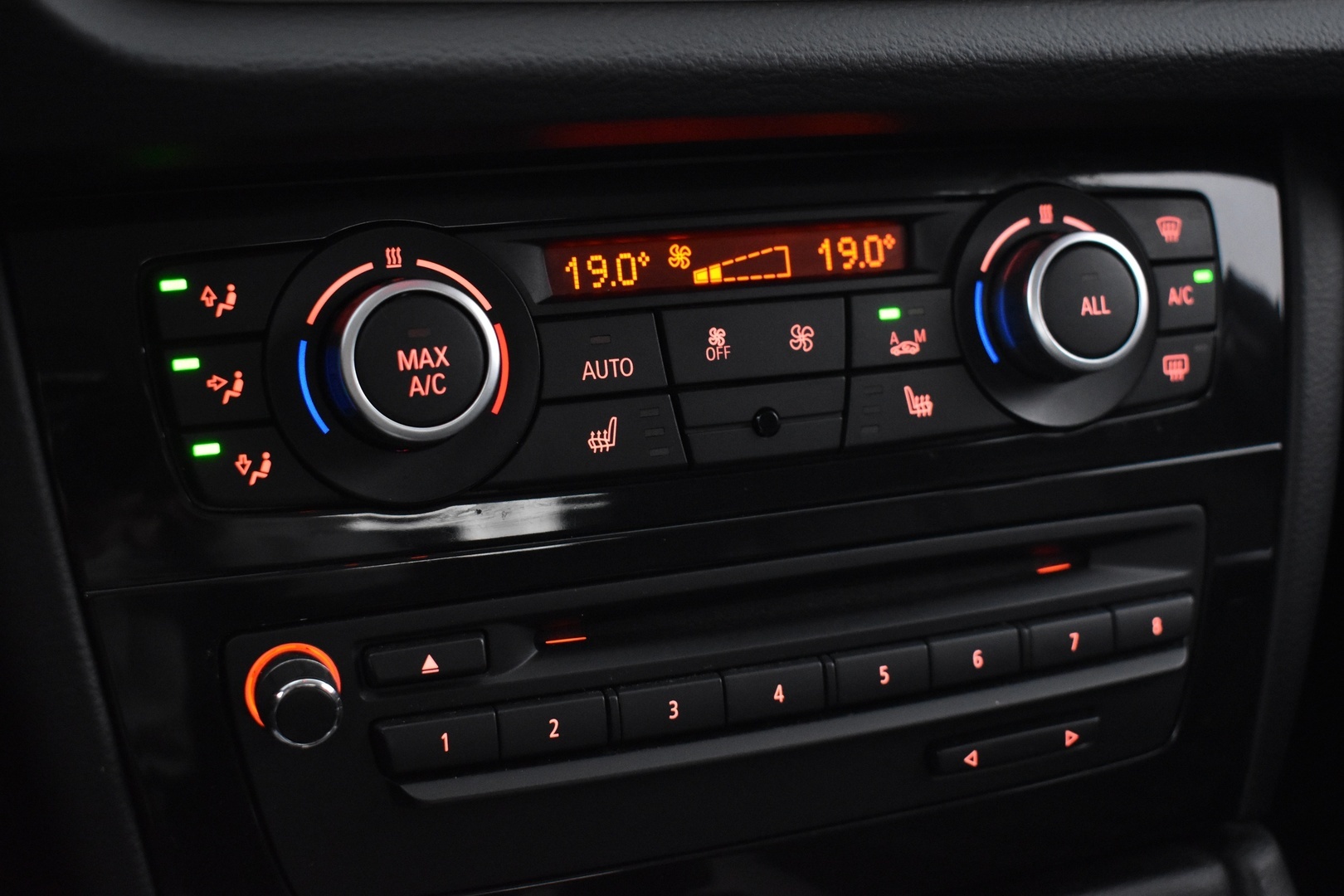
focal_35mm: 48
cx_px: 672
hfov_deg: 41.1
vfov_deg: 28.1
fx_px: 1792
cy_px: 448
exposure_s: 1/20
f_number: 4.5
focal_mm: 32
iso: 3200
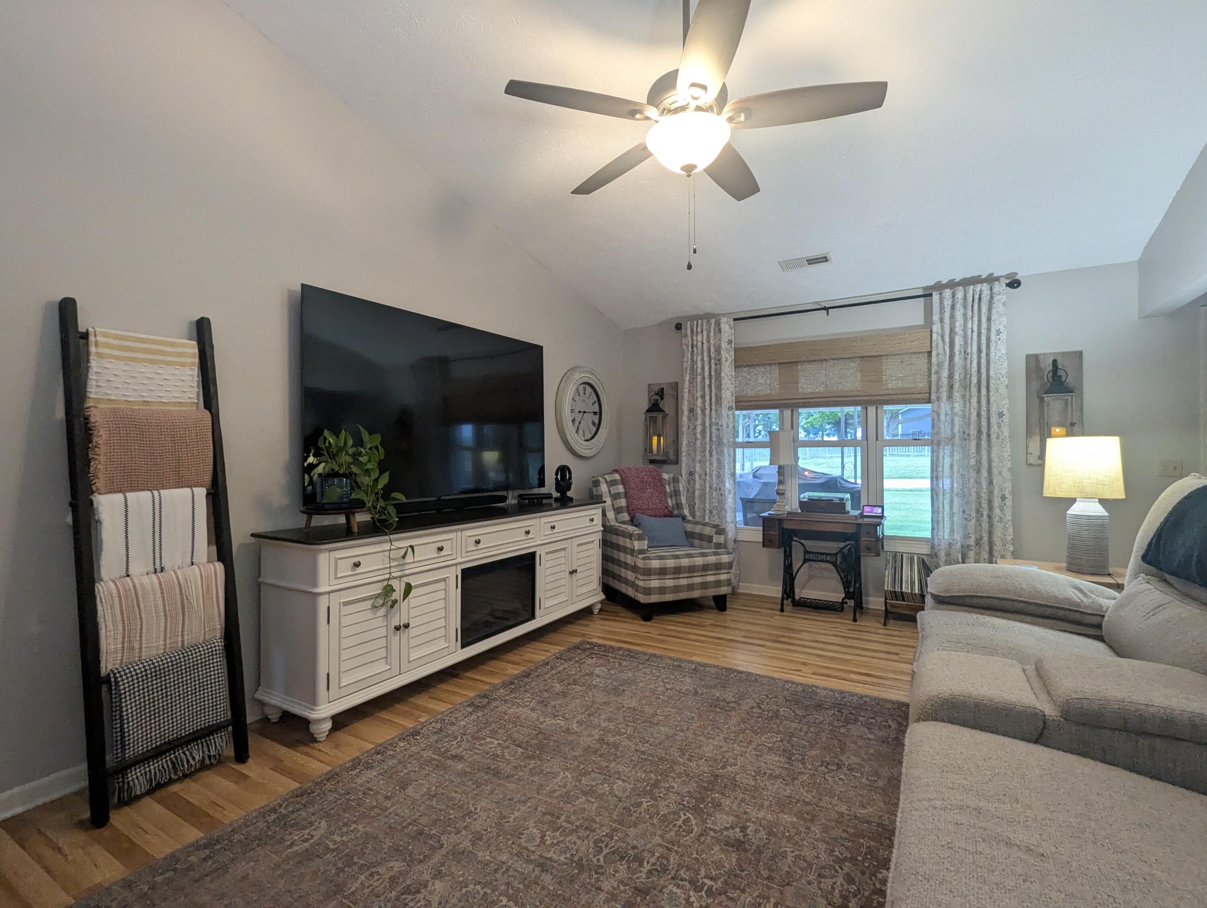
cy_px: 454
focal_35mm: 16
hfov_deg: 94.4
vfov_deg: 78.2
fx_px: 559
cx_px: 604
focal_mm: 2.35
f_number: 2.2
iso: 437
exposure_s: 1/40
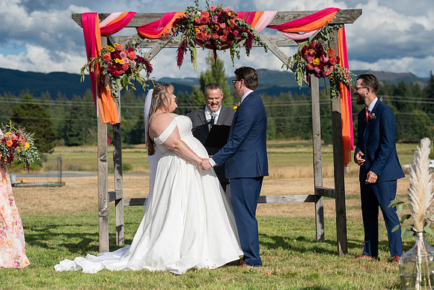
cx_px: 217
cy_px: 145
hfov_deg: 24.5
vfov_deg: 16.5
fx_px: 1001
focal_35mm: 83
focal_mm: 83
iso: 400
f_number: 4.5
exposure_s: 1/8000
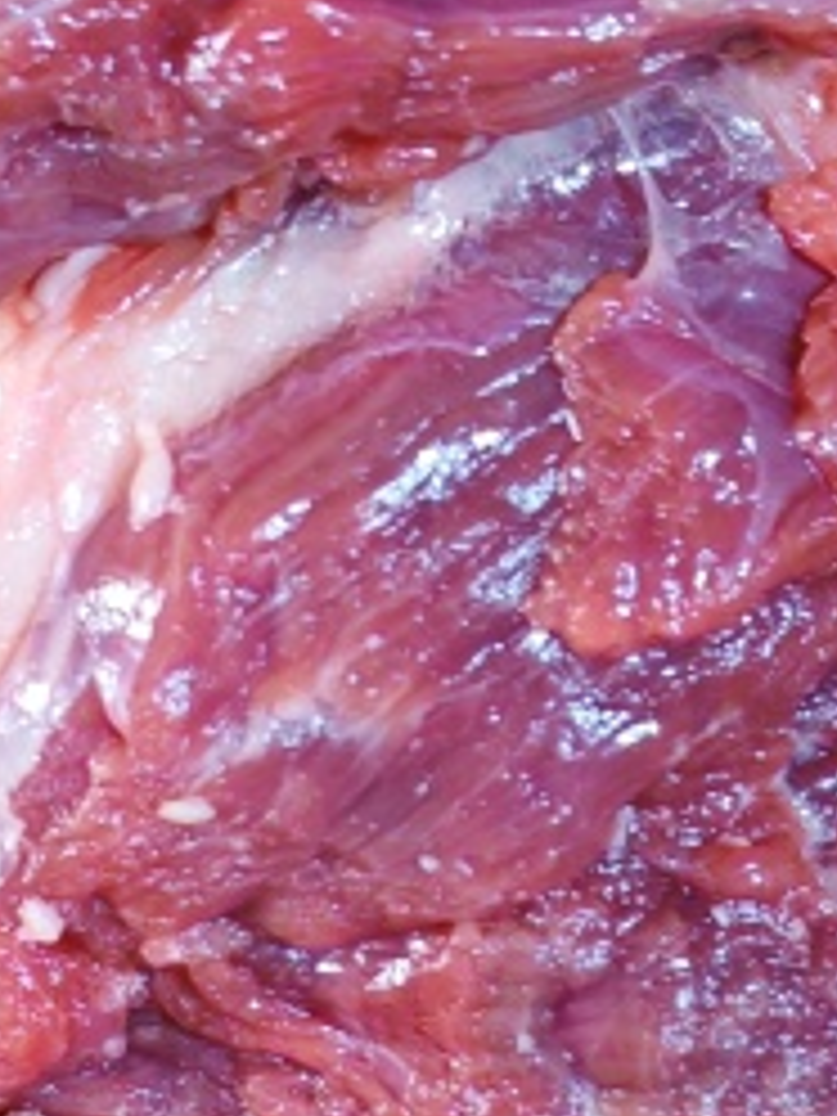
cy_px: 637
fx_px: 3740
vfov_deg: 17.0
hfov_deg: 12.8
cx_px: 270
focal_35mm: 116
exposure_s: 1/33
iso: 1000
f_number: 1.95
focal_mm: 5.52
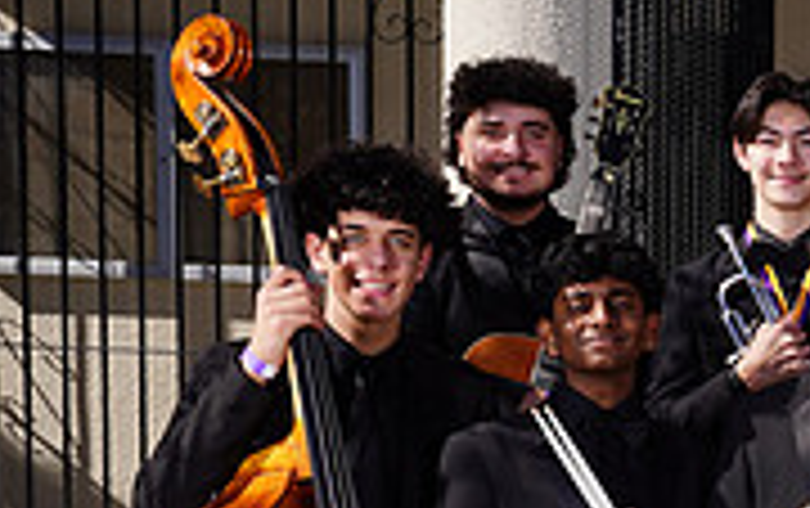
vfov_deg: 10.1
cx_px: 1251
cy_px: 623
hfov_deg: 15.0
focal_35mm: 128
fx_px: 2829
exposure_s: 1/250
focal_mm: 39
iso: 100
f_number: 10
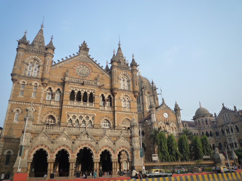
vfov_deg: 54.9
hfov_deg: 69.4
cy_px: 90
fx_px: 175
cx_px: 121
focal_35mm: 25
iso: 160
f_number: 3.2
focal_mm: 4.4
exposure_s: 1/500
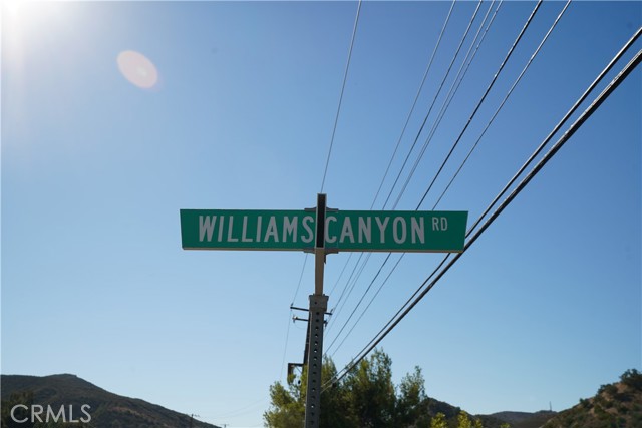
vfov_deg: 37.9
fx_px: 624
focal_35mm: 35
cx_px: 321
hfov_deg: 54.4
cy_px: 214
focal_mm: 35
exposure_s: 1/80
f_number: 8
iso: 100
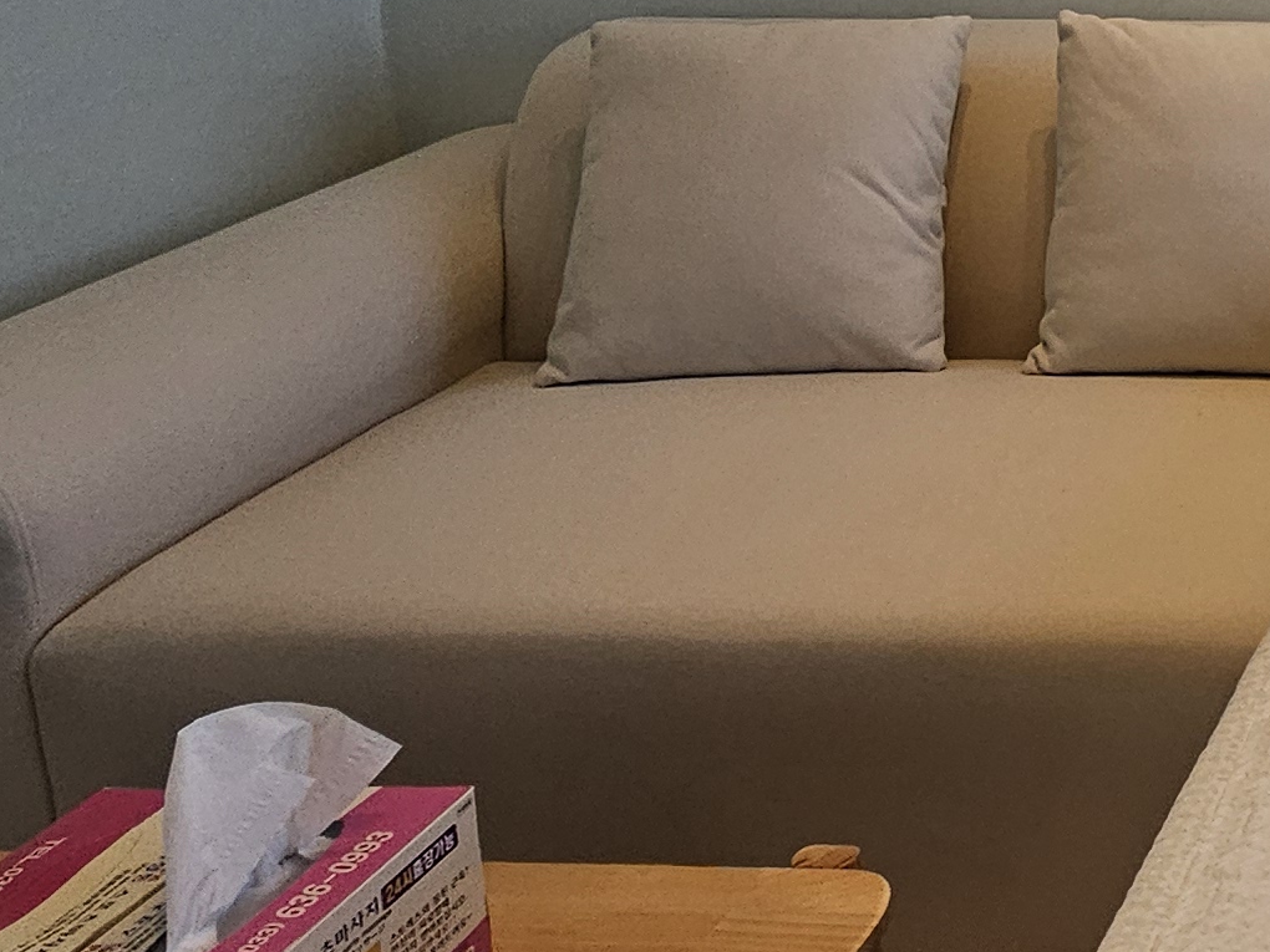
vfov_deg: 26.6
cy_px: -63
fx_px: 1871
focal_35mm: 51
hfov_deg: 27.2
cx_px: 1866
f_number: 2.2
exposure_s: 1/215
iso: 80
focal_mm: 2.2
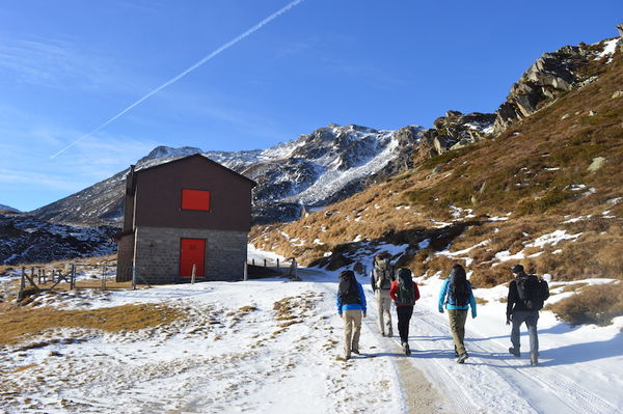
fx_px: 467
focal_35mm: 27
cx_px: 312
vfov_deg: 47.9
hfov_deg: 67.4
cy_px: 207
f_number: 7.1
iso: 100
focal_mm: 18
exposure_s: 1/250
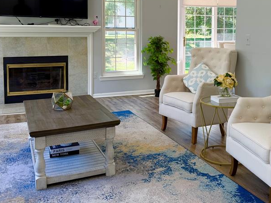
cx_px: 168
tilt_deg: -3.5
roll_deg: -0.2
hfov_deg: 45.4
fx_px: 321
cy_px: 51
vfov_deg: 34.5
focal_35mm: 41
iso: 64
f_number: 1.78
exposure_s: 1/134
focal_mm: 6.76
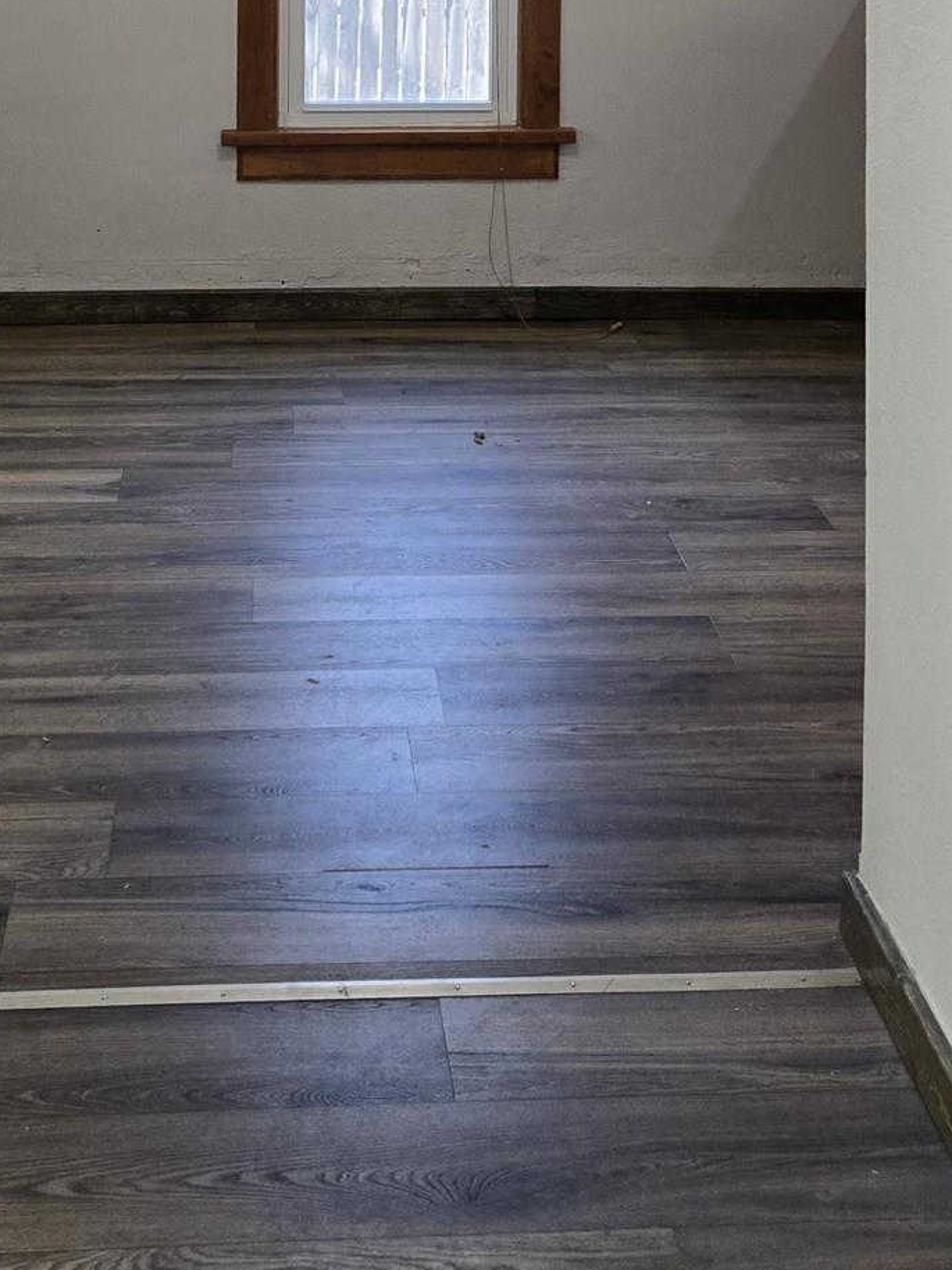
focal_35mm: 58
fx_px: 2128
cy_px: -121
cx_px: 453
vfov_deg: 29.9
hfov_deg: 25.2
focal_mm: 5.4
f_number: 1.8
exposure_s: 1/120
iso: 100
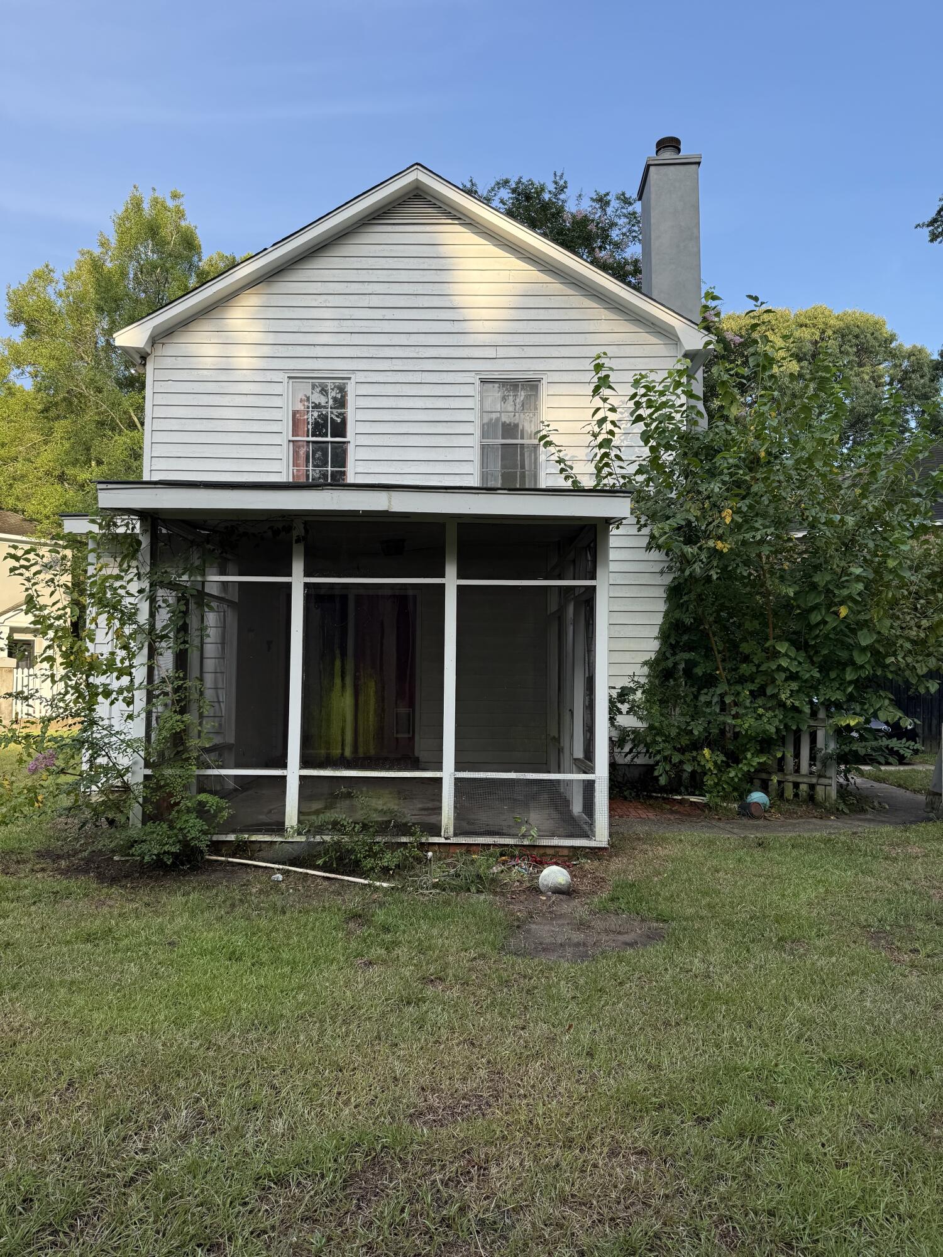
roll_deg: -0.5
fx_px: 872
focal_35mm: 24
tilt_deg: +5.5
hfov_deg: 56.8
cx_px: 472
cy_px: 628
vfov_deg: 71.6
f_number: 1.78
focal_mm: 6.76
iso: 80
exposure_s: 1/1091
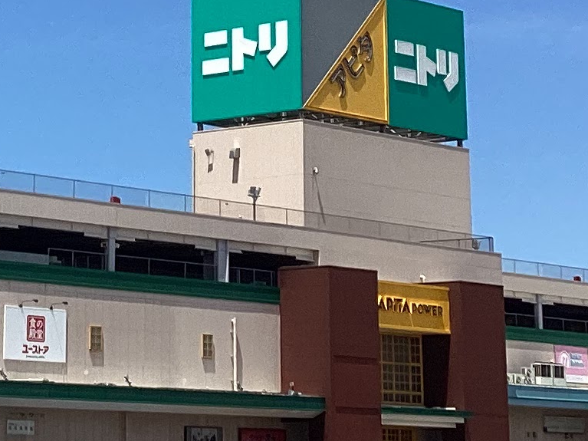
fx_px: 2242
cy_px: -133
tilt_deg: +14.9
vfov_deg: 11.0
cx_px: 74
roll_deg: -1.4
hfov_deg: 14.8
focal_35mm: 132
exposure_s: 1/1664
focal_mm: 3.3
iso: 25
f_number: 2.4
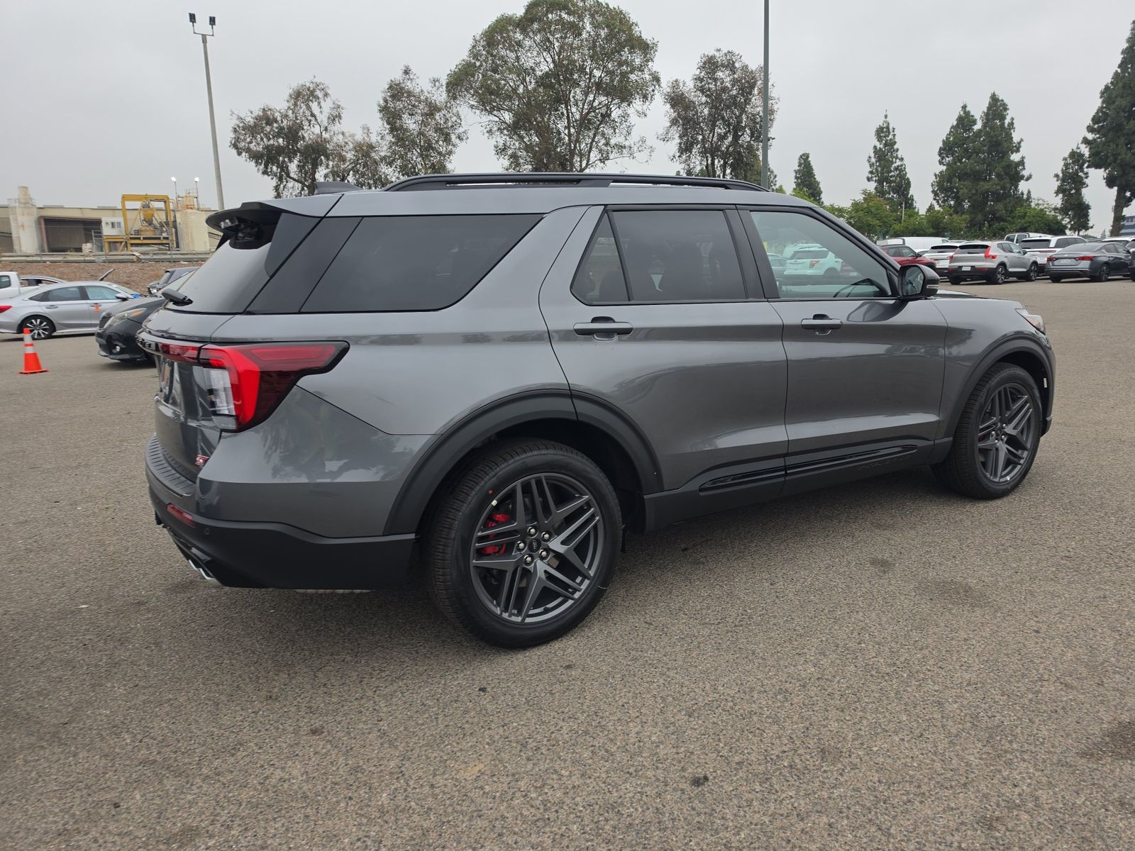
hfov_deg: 73.9
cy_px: 426
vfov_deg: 58.9
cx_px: 568
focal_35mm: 23
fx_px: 754
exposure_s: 1/119
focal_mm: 6.5
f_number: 1.4
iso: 10
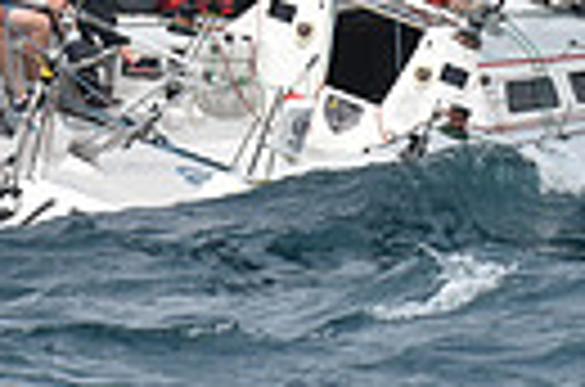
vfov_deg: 1.5
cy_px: -137
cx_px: 495
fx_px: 14508
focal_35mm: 895
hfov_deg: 2.3
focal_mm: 200
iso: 250
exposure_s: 1/800
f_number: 10
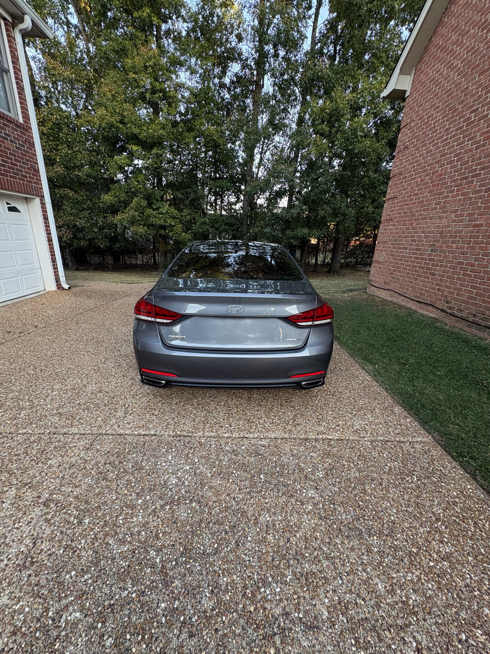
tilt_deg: -17.7
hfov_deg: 85.7
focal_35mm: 14
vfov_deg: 102.1
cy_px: 327
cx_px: 245
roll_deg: -3.1
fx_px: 264
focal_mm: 2.22
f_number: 2.2
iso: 125
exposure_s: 1/99
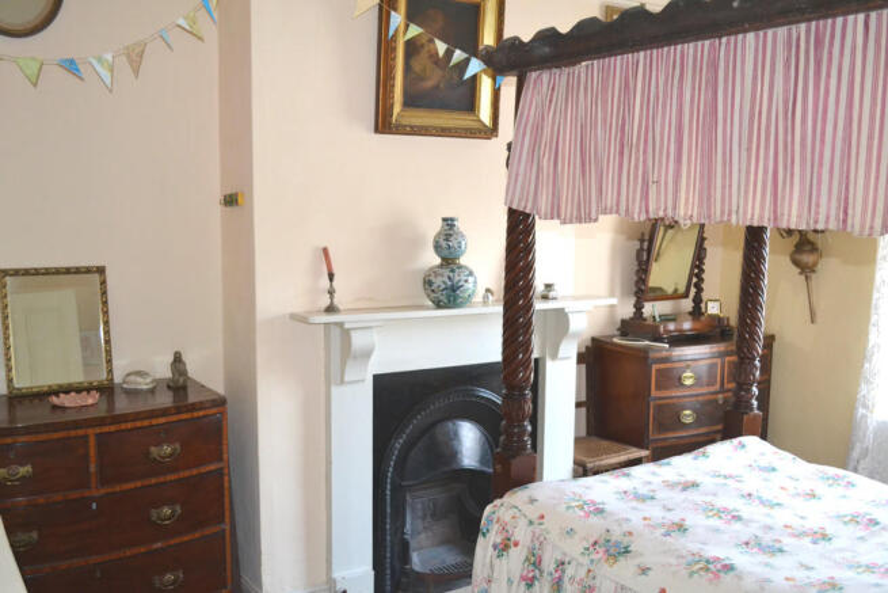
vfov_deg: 40.0
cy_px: 296
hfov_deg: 57.2
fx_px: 814
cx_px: 444
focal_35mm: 33
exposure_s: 1/60
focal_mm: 22
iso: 2500
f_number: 4
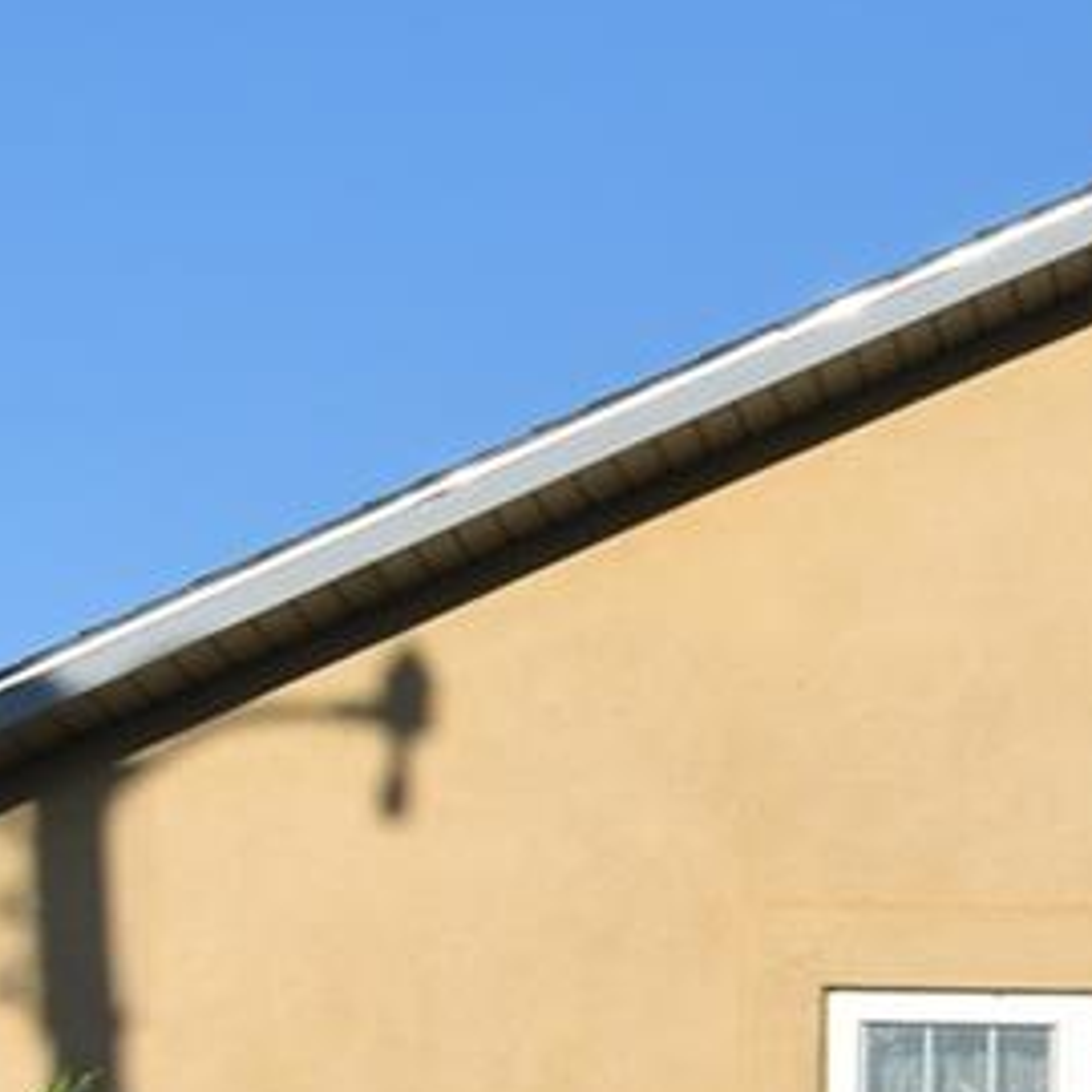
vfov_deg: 9.4
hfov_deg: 8.8
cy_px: 1557
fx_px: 6460
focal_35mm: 181
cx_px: 2641
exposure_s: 1/320
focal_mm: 24
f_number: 8
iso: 100
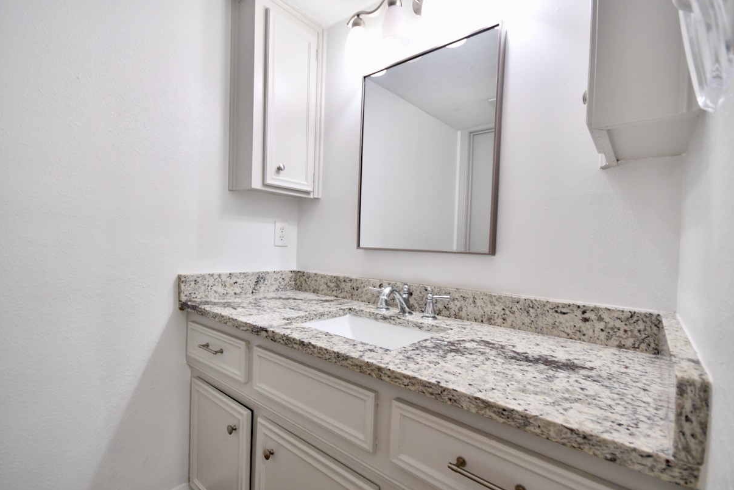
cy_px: 255
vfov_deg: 70.4
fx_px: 347
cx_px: 374
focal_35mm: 17
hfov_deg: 93.3
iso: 640
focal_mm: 11
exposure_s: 1/50
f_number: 7.1
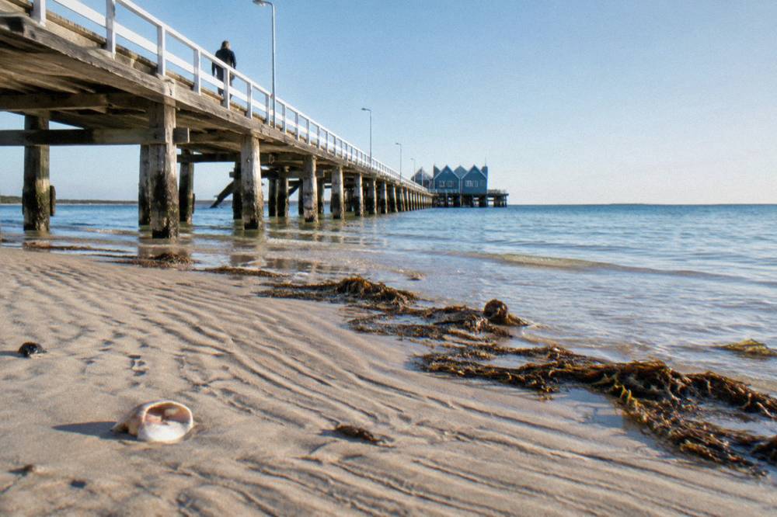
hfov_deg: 54.5
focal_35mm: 35
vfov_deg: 37.8
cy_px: 258
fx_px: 755
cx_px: 388
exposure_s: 1/640
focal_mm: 35
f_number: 8
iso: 200
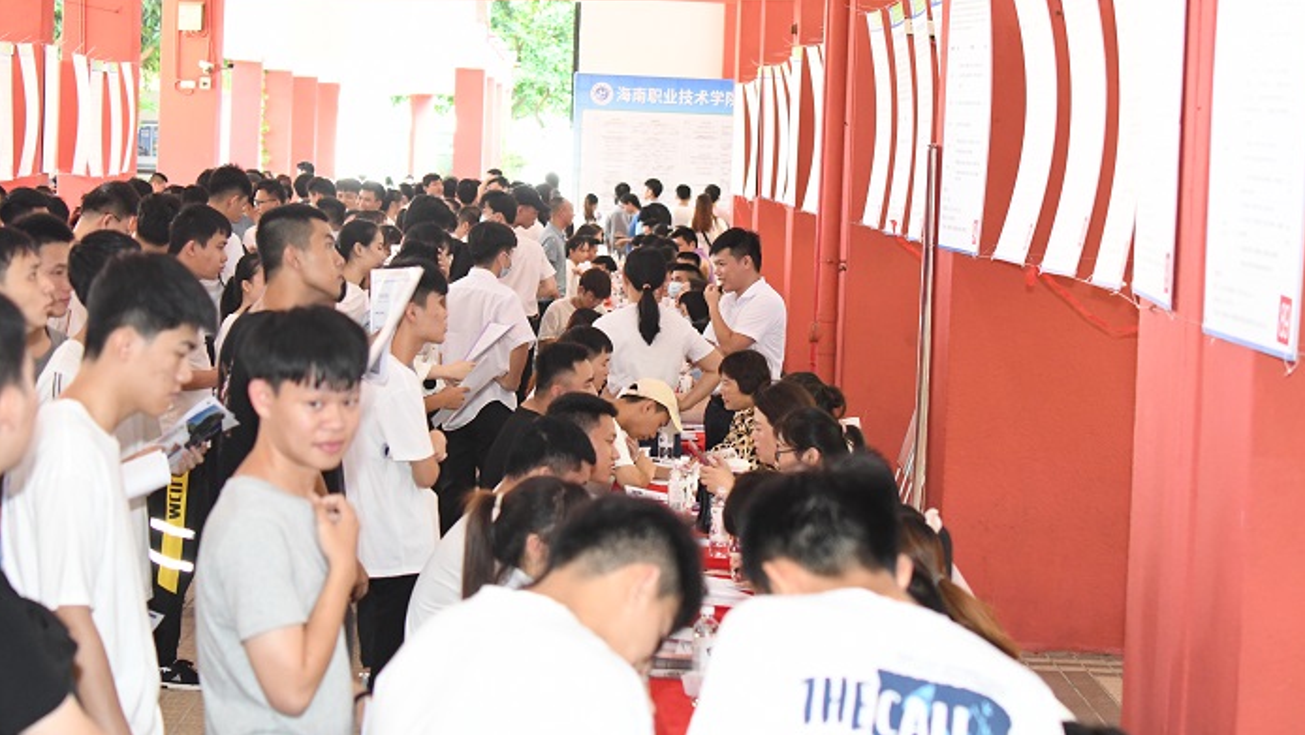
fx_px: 3289
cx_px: 656
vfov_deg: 12.8
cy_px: 303
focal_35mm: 95
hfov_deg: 22.4
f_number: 4.5
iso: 3600
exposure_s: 1/125
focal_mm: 60
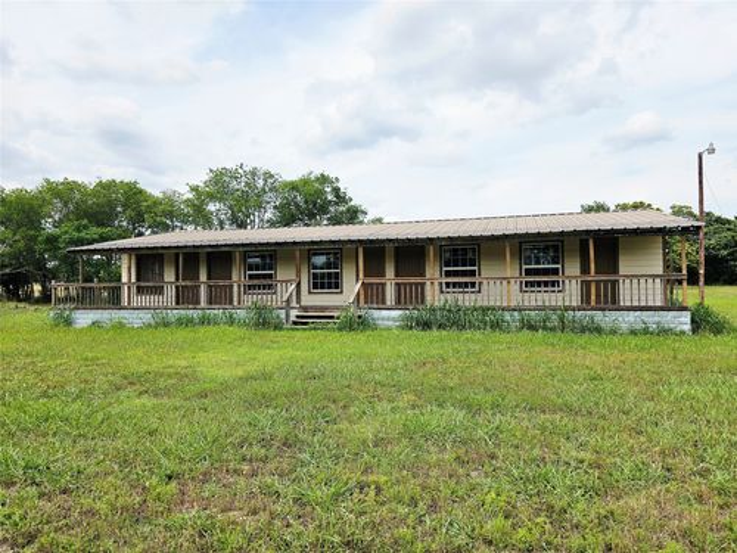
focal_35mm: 23
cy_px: 276
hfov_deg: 73.9
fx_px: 490
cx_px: 368
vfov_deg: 58.9
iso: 10
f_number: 1.7
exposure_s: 1/909
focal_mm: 6.3
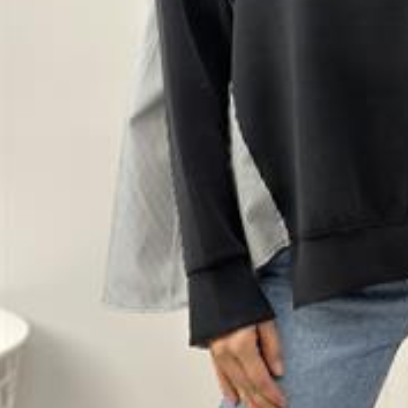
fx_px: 1320
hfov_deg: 17.4
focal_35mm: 99
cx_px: 355
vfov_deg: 17.0
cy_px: -33
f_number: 1.78
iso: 125
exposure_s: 1/50
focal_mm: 6.86
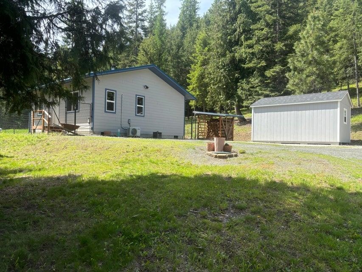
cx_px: 181
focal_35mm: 26
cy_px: 136
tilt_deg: -0.1
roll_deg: -1.8
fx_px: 272
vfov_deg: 53.1
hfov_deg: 67.3
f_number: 1.6
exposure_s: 1/1115
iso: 50
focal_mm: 5.96
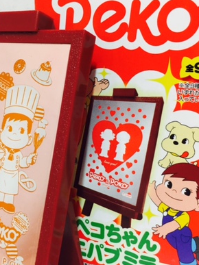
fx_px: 368
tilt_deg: -15.6
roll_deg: +1.3
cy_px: 145
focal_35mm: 48
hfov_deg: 30.1
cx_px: 72
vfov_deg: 39.6
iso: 160
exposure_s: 1/33
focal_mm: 4.15
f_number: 2.2
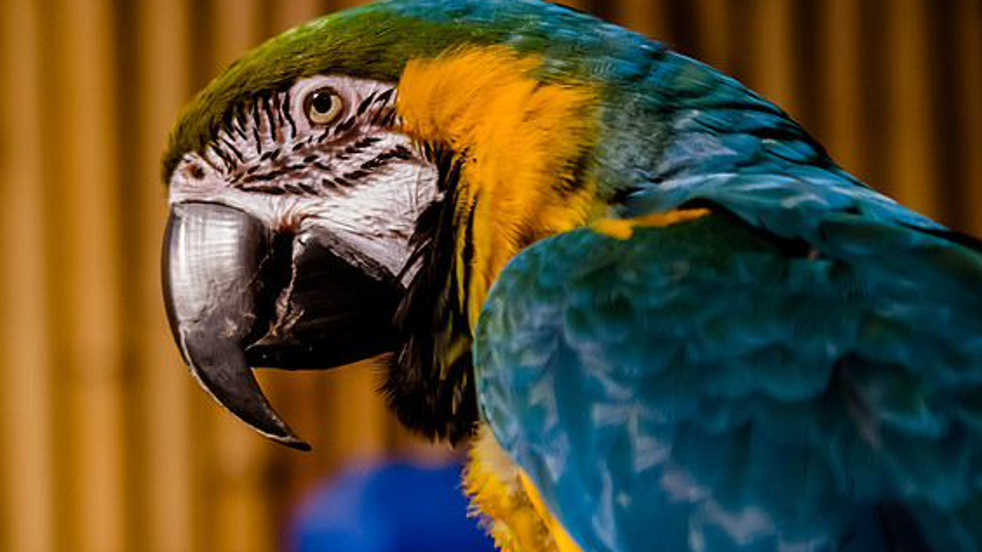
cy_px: 131
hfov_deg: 14.1
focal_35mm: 150
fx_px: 3905
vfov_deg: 8.1
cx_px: 30
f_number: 3.2
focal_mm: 70
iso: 1600
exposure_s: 1/250
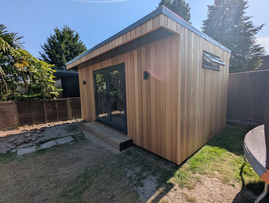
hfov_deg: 94.4
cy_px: 102
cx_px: 134
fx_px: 125
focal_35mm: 16
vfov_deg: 78.3
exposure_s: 1/1499
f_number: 2.2
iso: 22
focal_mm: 2.35
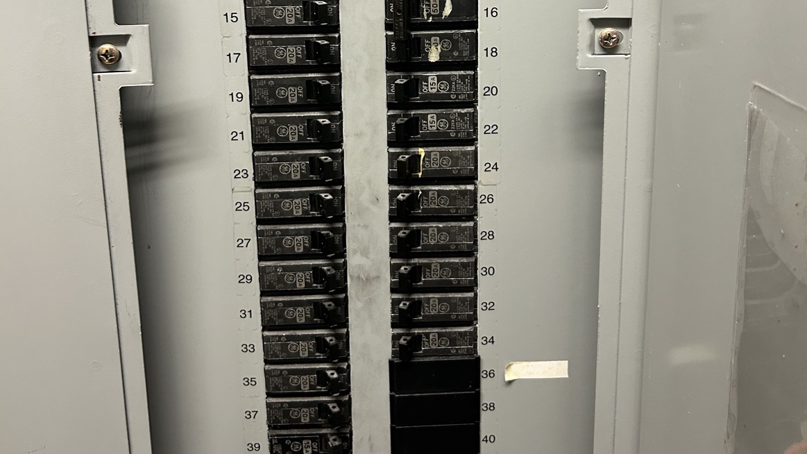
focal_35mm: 38
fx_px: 813
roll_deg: +0.7
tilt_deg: -11.3
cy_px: 26
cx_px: 404
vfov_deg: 29.6
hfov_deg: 52.8
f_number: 1.5
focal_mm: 5.7
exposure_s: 1/60
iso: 200
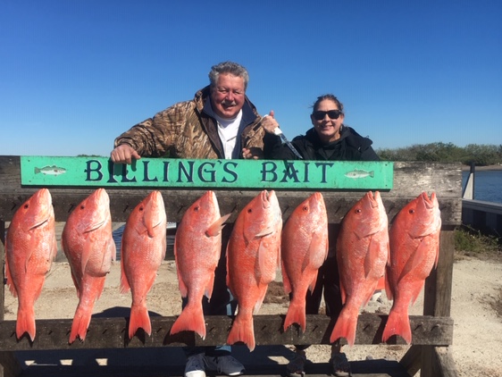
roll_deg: -0.2
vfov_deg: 43.0
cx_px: 243
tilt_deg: -4.5
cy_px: 186
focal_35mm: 33
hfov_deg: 55.3
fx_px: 479
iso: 25
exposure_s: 1/2564
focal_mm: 4.15
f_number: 2.2
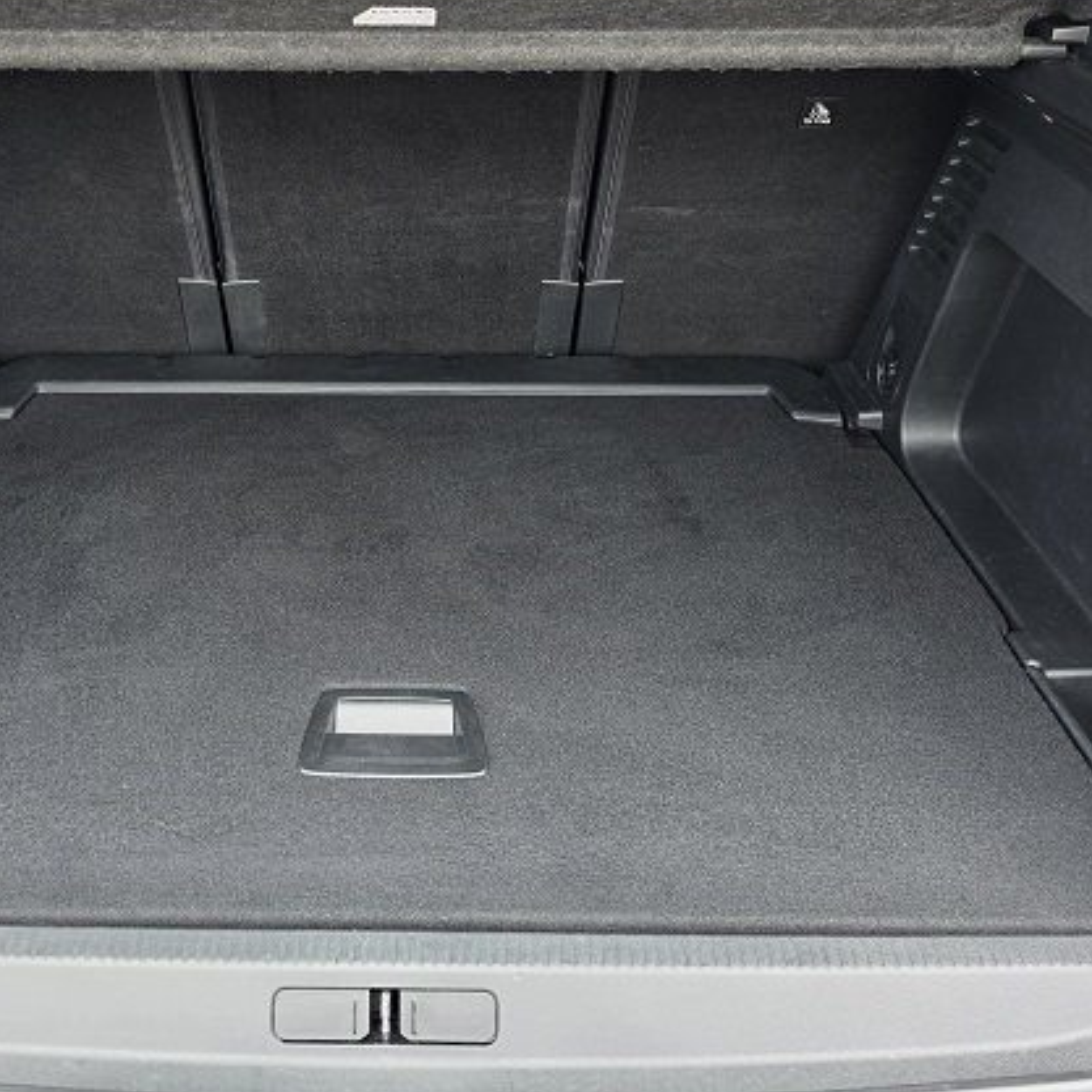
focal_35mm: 39
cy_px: 327
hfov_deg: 42.4
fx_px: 1392
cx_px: 388
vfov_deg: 42.0
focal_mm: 6.5
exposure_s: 1/180
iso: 25
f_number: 1.4
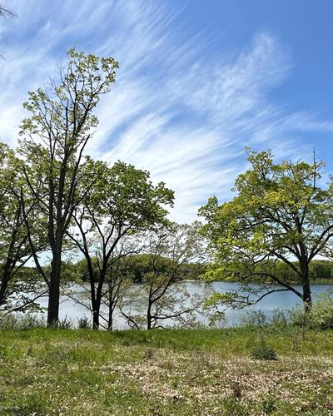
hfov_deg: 51.4
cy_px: 224
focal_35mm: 28
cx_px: 186
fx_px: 345
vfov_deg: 62.1
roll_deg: -2.2
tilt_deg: +7.9
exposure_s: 1/3300
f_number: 2.2
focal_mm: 2.22
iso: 50
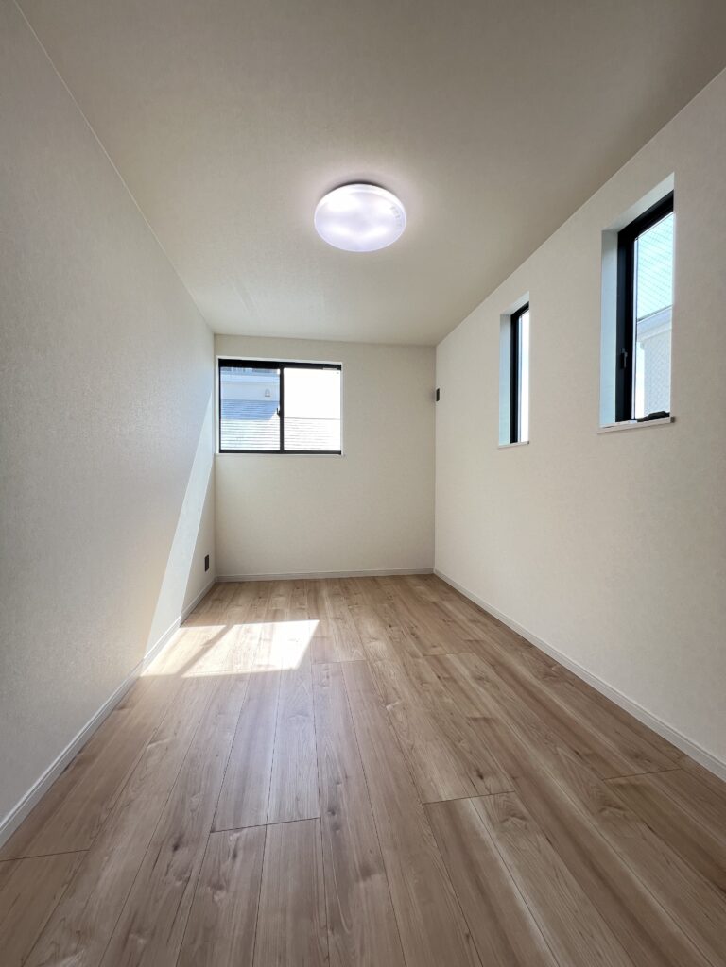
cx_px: 363
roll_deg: +0.2
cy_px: 484
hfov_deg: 89.9
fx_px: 364
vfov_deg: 106.2
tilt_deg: +0.0
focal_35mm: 13
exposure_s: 1/108
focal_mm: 1.57
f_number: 1.8
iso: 32
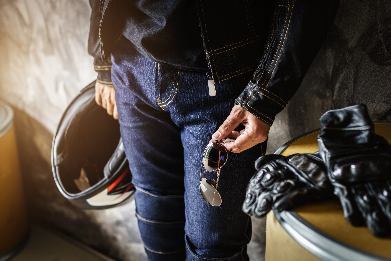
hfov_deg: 39.6
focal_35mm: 50
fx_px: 543
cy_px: 130
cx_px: 196
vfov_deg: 27.0
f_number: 2.8
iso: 250
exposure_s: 1/25
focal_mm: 50
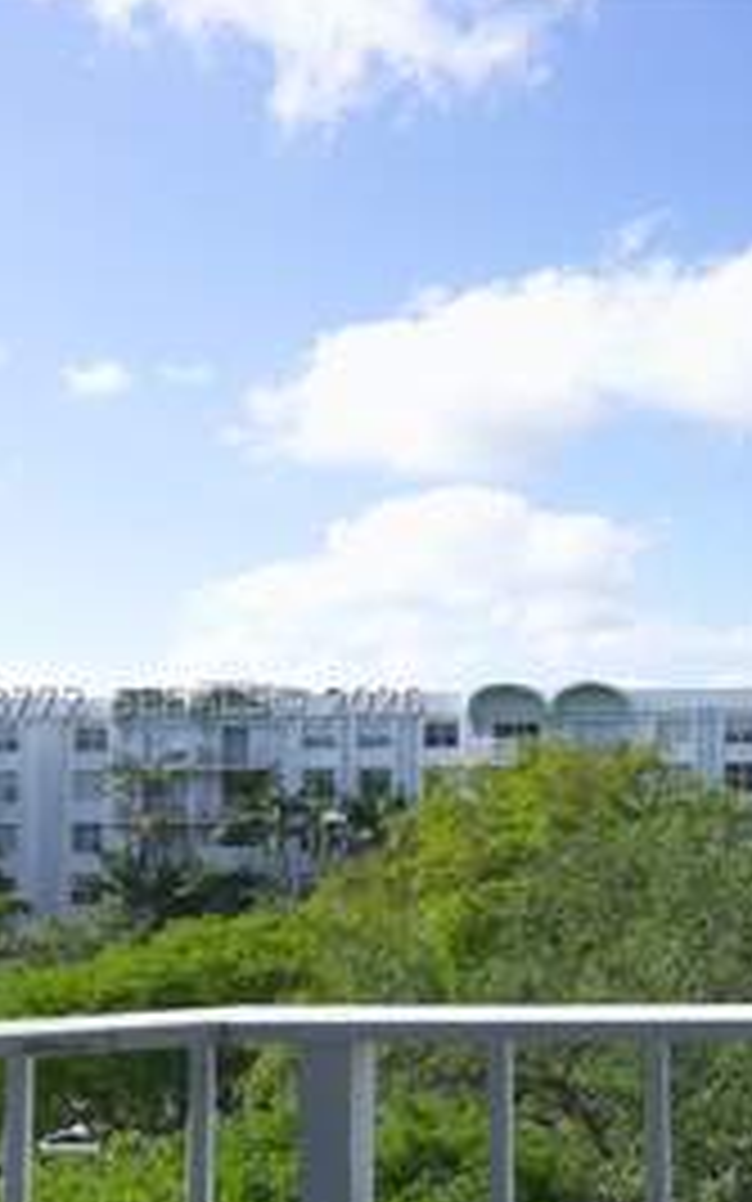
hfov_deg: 25.9
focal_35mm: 44
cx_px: 923
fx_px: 1442
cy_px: 696
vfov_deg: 45.1
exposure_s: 1/100
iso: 100
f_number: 11
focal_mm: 16
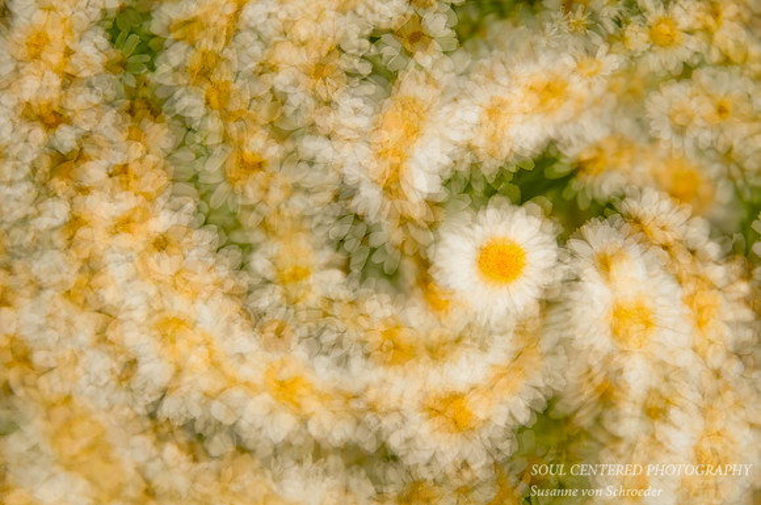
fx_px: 6333
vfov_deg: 4.6
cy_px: 252
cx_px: 380
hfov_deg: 6.9
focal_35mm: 300
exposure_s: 1/250
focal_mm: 200
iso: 100
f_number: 8
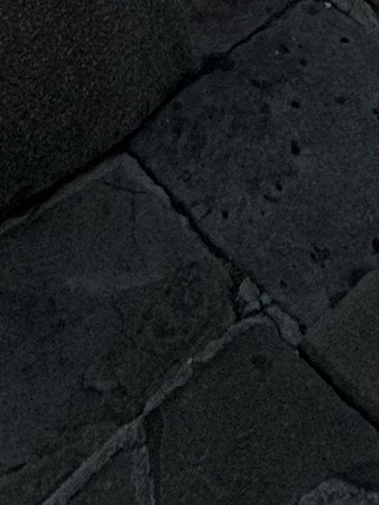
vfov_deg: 9.4
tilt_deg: +6.7
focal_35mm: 100
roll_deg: +1.2
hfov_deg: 14.5
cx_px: 390
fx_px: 1460
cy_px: -1285
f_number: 2.2
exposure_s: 1/1346
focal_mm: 2.22
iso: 40
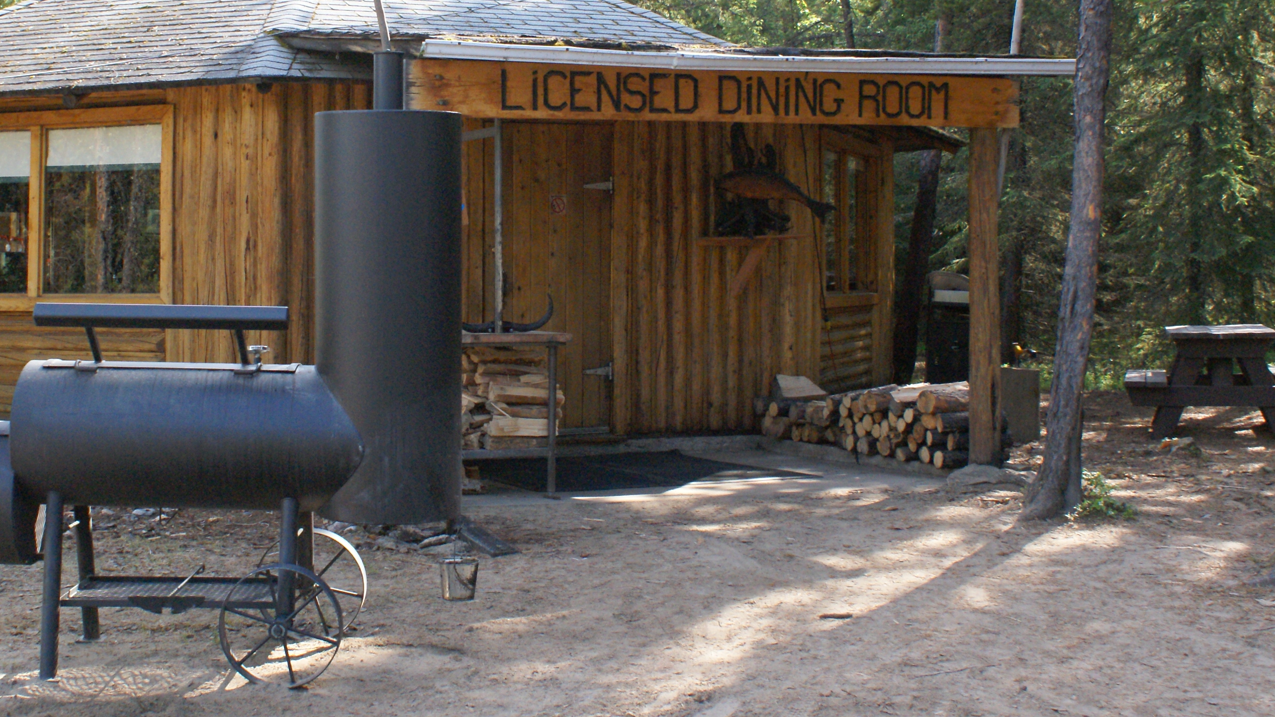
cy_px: 224
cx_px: 470
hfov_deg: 39.6
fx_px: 1758
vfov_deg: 22.9
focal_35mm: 52
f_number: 5.6
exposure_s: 1/640
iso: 800
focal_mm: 22
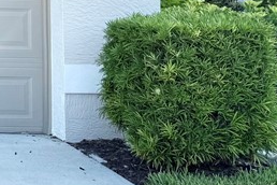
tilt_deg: +4.3
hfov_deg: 16.4
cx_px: -258
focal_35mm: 99
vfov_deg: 13.2
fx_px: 762
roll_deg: -1.3
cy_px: -81
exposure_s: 1/1653
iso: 80
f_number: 1.78
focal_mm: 6.76
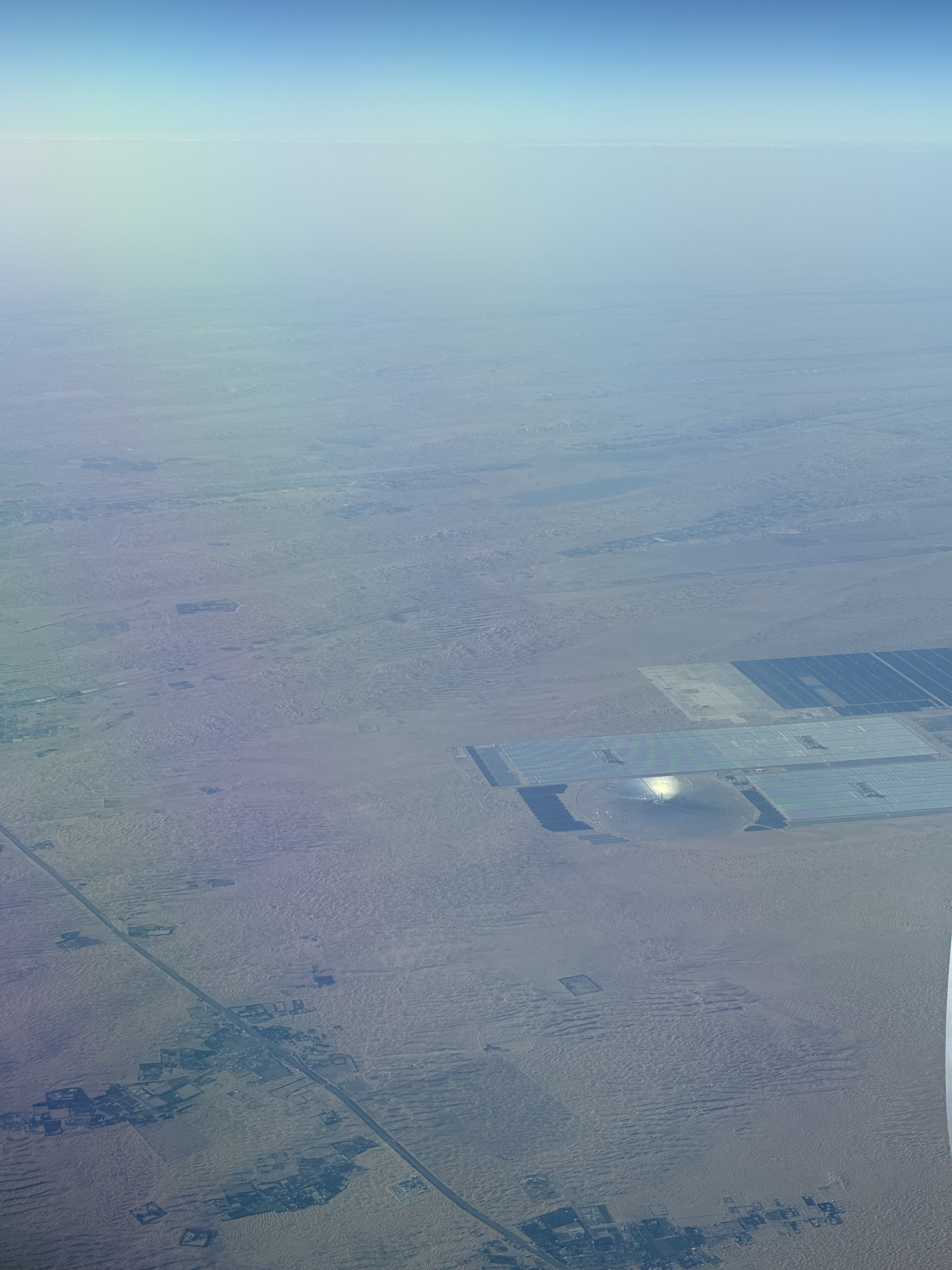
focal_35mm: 52
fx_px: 1907
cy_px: 635
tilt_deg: -17.2
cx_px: 476
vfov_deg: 36.8
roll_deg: -0.5
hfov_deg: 28.0
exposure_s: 1/830
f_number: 1.6
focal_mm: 5.96
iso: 40
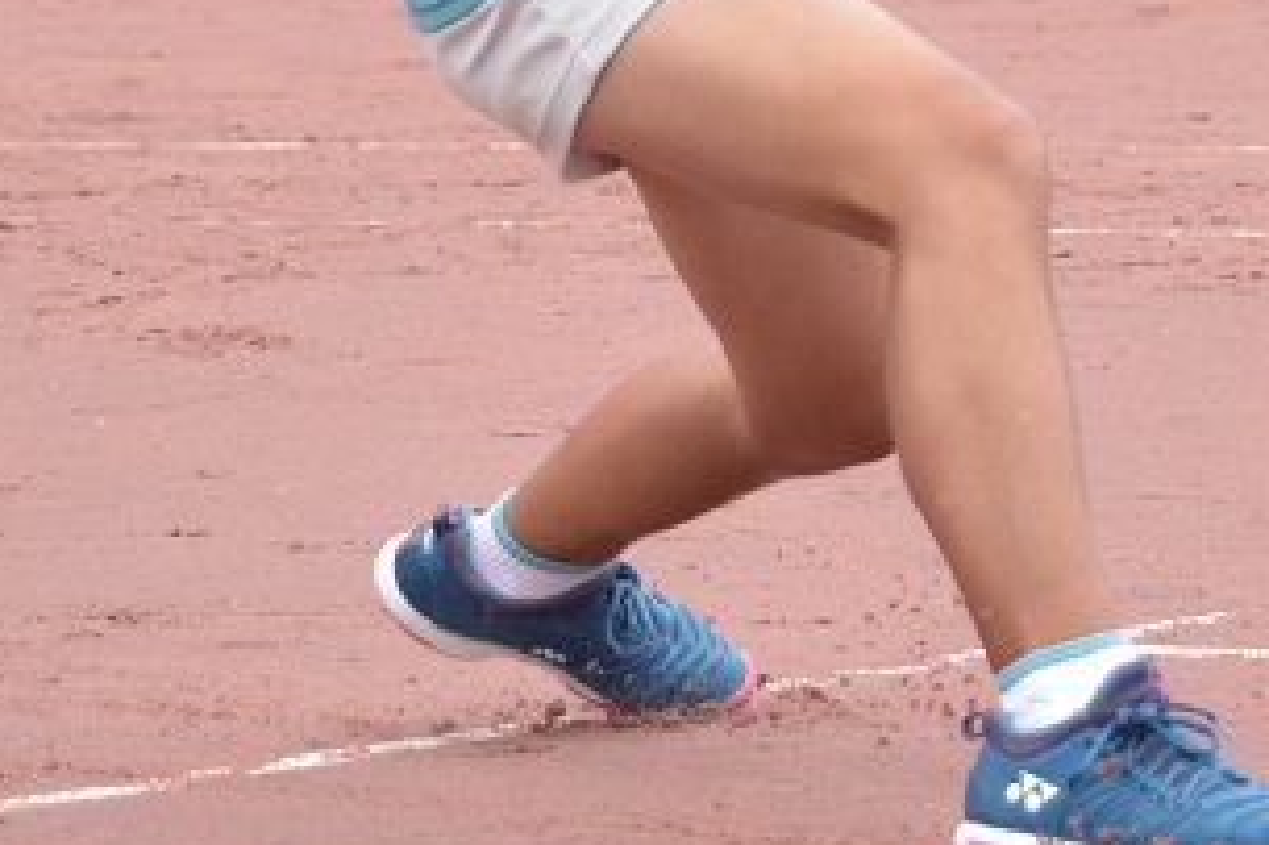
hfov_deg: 5.8
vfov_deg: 3.9
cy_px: -441
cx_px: 1053
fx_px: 12471
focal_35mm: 354
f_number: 4.5
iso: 1250
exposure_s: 1/1250
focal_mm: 72
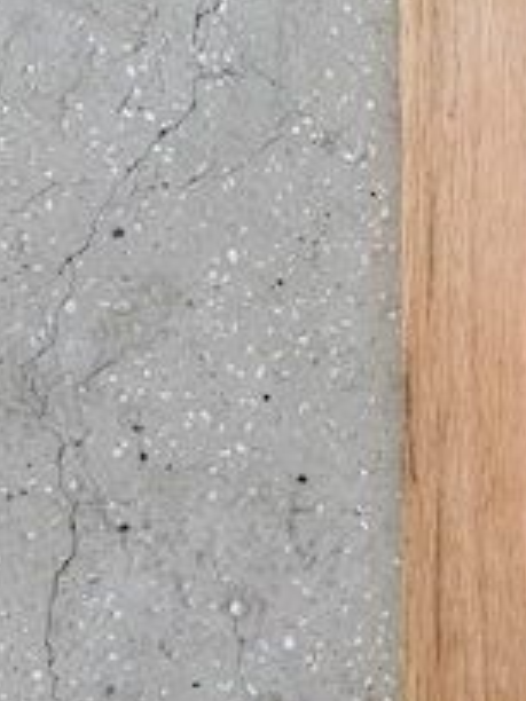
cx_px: 488
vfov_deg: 40.4
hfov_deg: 29.4
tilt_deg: -85.7
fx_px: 952
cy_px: 392
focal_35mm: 47
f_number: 1.78
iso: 64
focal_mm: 6.76
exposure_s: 1/249
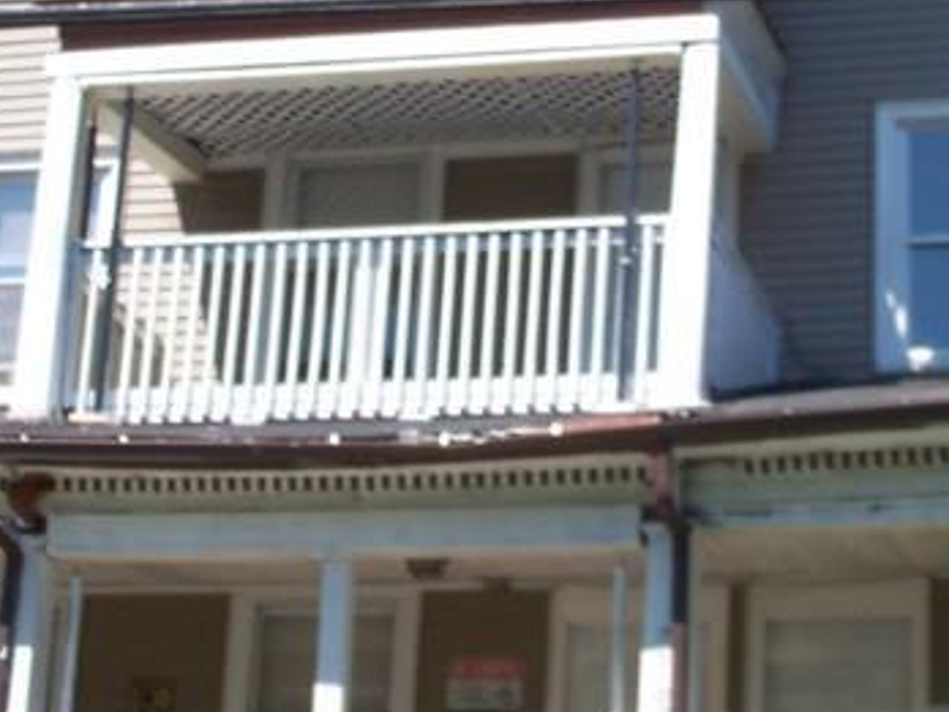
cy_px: 98
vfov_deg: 14.3
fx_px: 2824
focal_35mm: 103
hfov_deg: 19.0
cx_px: 635
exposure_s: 1/640
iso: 64
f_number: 3
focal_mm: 6.3
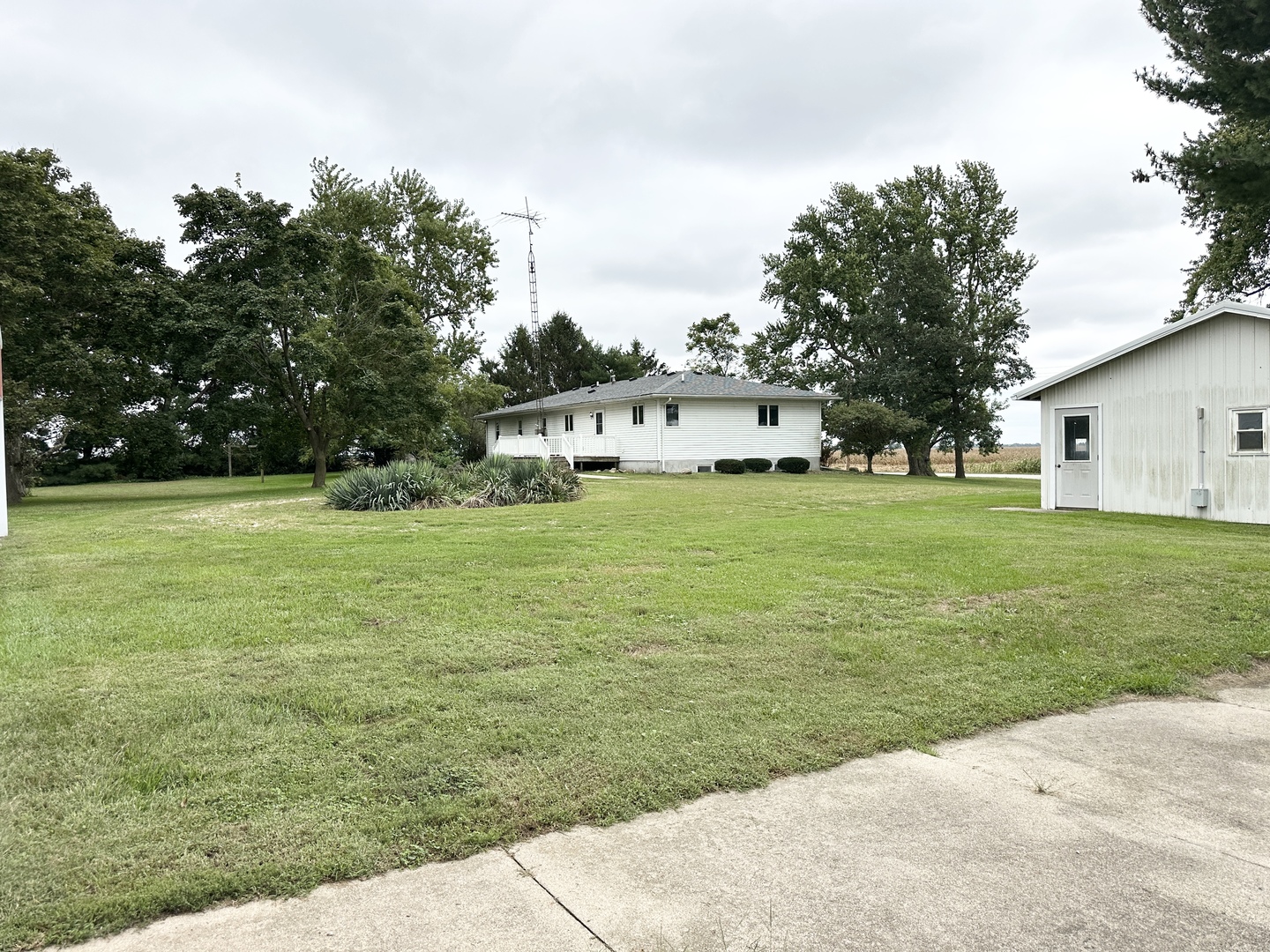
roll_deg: +0.9
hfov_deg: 71.6
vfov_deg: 56.8
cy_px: 476
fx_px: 881
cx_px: 635
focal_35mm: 24
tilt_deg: -1.3
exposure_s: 1/1587
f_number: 1.78
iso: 80
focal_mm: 6.86
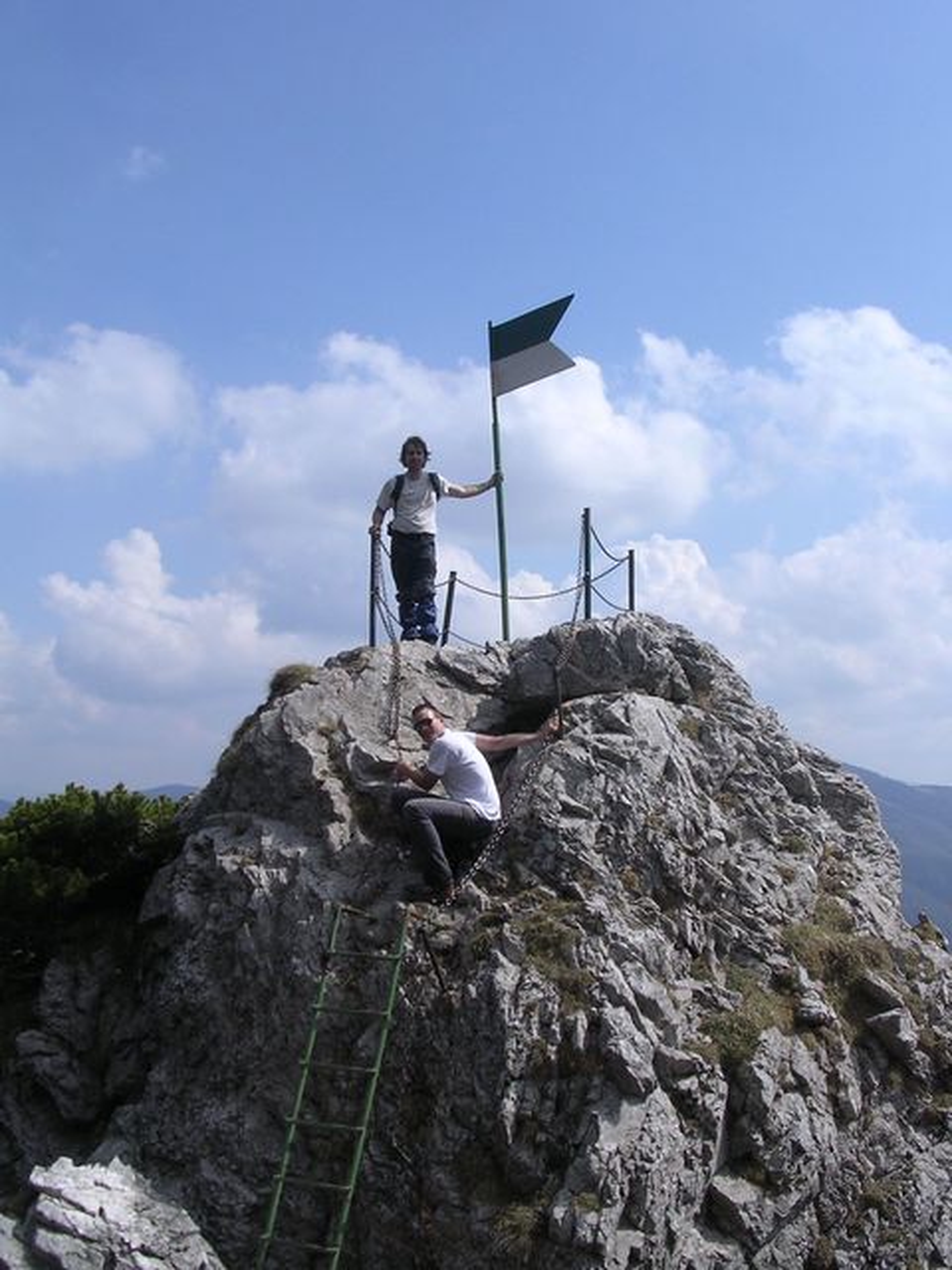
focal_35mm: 38
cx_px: 476
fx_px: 1393
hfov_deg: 37.7
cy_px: 635
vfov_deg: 49.0
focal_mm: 5.8
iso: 100
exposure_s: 1/452
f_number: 5.6
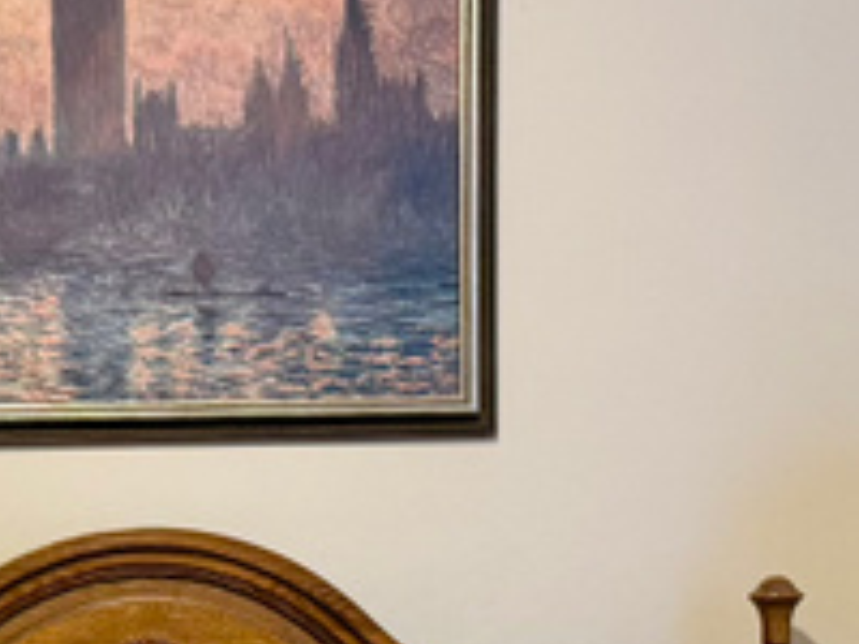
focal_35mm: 123
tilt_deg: -6.0
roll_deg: +0.2
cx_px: 21
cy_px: 880
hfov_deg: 15.7
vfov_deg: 11.7
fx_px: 3052
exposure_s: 1/60
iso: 500
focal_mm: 6.76
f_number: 1.78
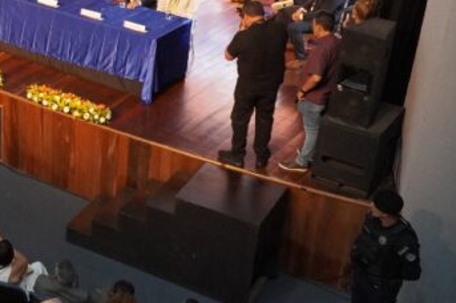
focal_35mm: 63
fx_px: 797
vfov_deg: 21.4
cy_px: 85
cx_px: -68
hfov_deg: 28.4
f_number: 4.5
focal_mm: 18
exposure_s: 1/60
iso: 4000
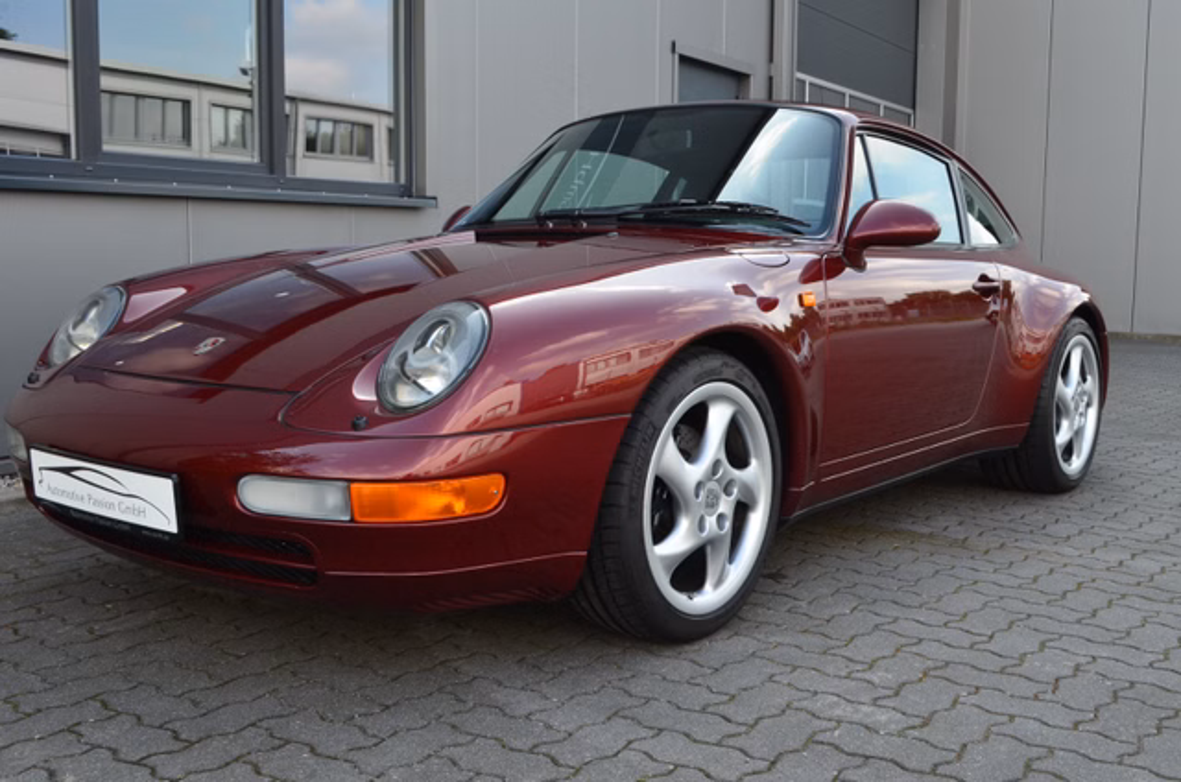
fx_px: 1277
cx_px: 590
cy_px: 391
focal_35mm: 39
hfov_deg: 49.6
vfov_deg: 34.1
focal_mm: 26
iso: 320
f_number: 10
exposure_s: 1/60
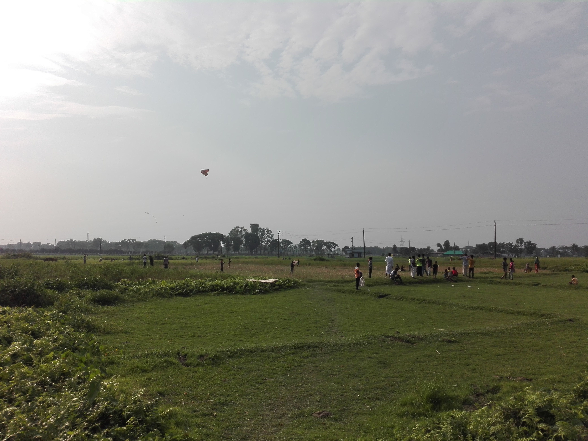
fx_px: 459
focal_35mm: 27
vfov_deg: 51.4
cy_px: 220
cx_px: 294
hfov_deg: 65.3
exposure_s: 1/2704
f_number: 2
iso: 100
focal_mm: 3.79
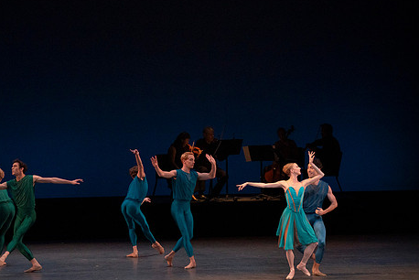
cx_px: 201
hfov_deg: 9.4
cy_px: 149
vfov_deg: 6.3
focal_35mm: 219
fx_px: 2550
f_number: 7.1
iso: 8000
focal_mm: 173
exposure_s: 1/400
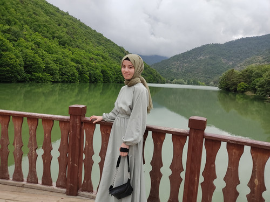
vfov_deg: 53.1
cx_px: 135
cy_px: 101
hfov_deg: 67.3
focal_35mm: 26
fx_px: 203
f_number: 1.79
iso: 100
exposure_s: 1/725
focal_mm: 4.74
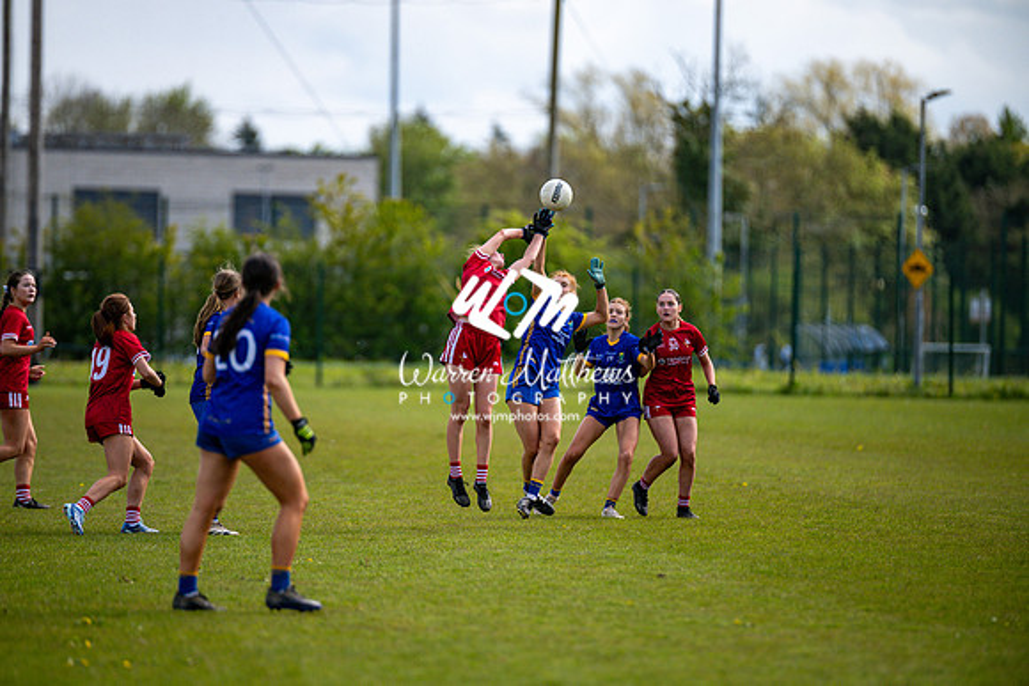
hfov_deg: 6.9
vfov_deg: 4.6
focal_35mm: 300
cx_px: 514
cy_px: 343
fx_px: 8577
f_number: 2.8
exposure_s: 1/6400
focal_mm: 300
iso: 500
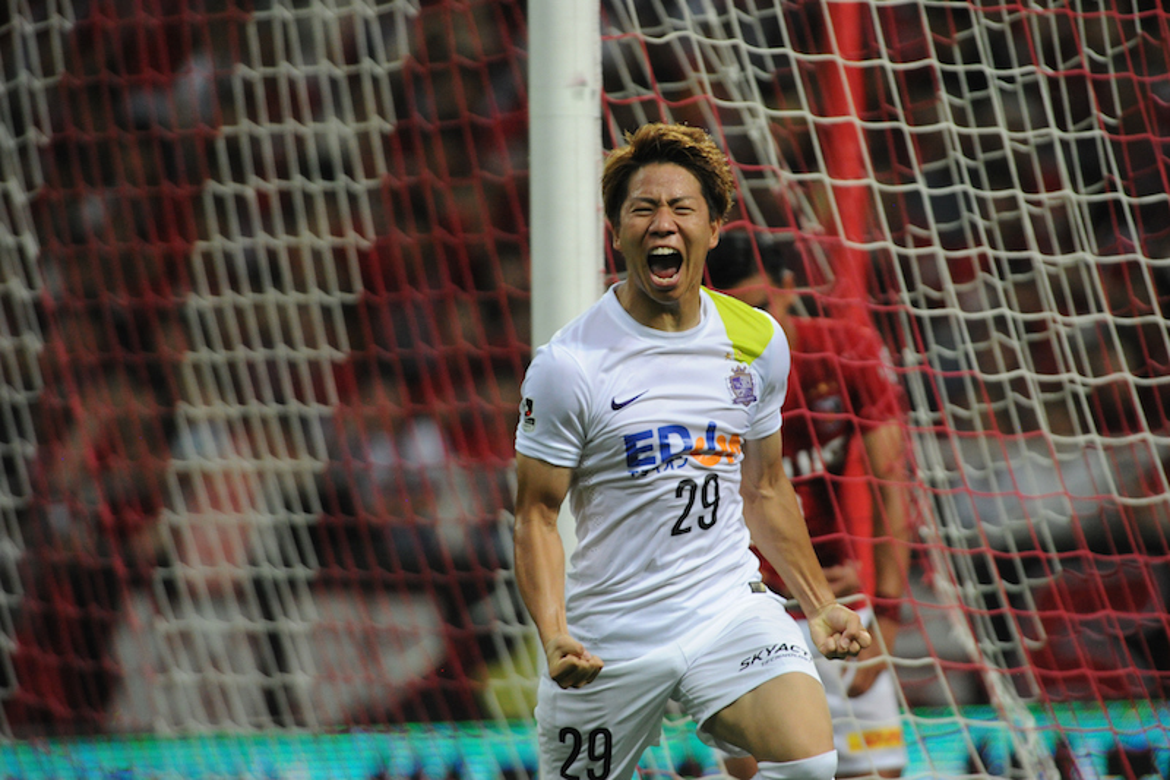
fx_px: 19495
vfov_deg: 2.3
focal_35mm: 600
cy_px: 390
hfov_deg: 3.4
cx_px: 585
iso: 5000
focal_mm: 600
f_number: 5.6
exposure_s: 1/1000
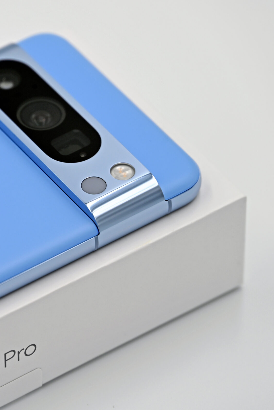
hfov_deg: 4.8
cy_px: 205
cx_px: 12
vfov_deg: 7.2
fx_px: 3266
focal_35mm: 286
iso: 160
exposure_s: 1/200
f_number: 6.3
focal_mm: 190
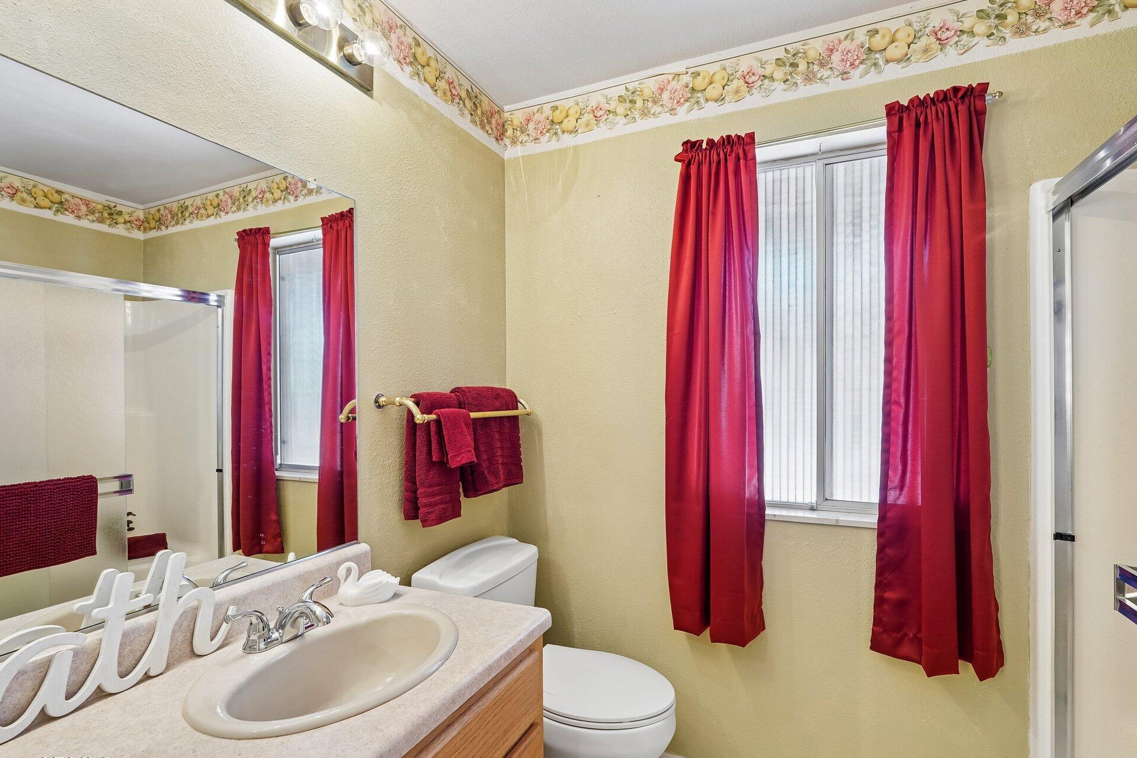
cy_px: 400
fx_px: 554
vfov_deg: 68.7
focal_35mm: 18
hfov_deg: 91.5
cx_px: 581
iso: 400
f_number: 8
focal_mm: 16.5
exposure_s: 1/10
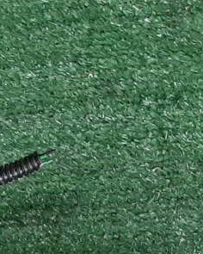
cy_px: 457
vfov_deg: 13.8
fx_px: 931
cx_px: -268
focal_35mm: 124
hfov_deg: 10.8
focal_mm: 3.93
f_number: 1.7
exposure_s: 1/50
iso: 64
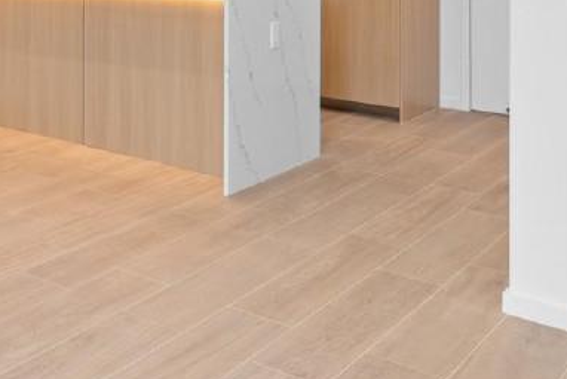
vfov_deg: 22.4
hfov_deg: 34.0
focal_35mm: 55
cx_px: 40
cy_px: -95
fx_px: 867
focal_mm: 14
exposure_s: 1/4
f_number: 10
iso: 400
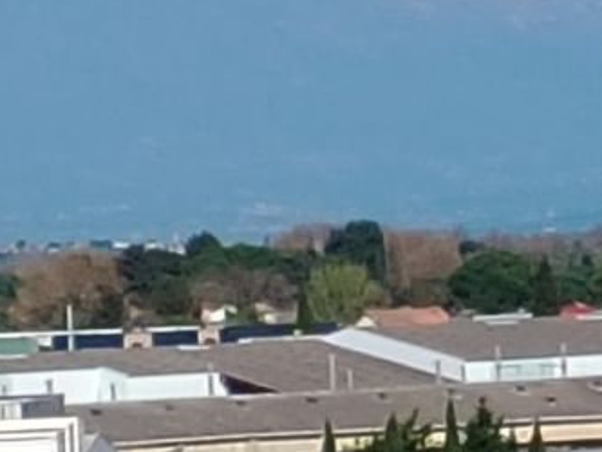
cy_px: 119
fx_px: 8246
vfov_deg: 3.1
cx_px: 463
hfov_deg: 4.2
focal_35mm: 474
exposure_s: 1/2384
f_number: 1.8
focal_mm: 4.26
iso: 100
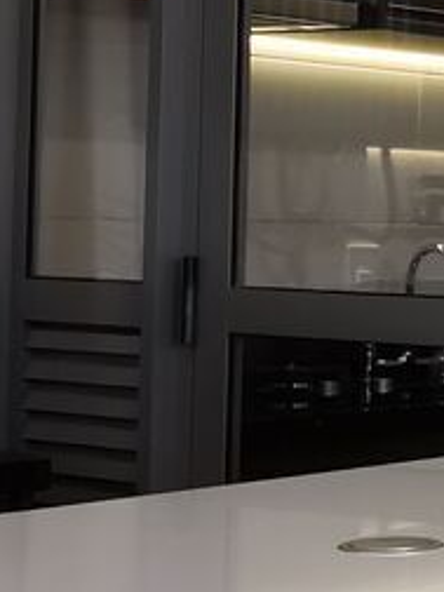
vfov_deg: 16.1
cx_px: 895
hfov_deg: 11.0
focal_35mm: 122
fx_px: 2086
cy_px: 150
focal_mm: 2.35
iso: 80
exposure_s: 1/60
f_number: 2.2
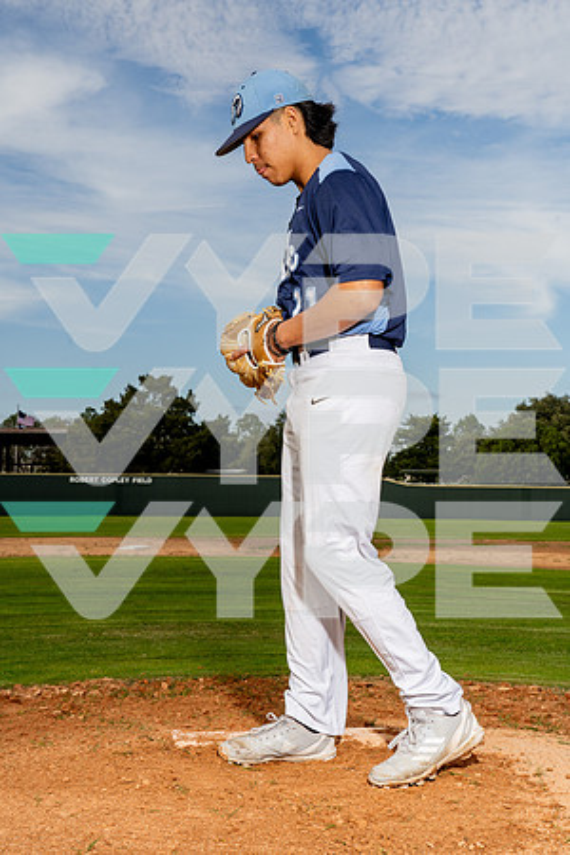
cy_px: 428
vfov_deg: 37.5
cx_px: 285
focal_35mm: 53
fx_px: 1259
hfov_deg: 25.5
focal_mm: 53
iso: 160
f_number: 11
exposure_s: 1/250
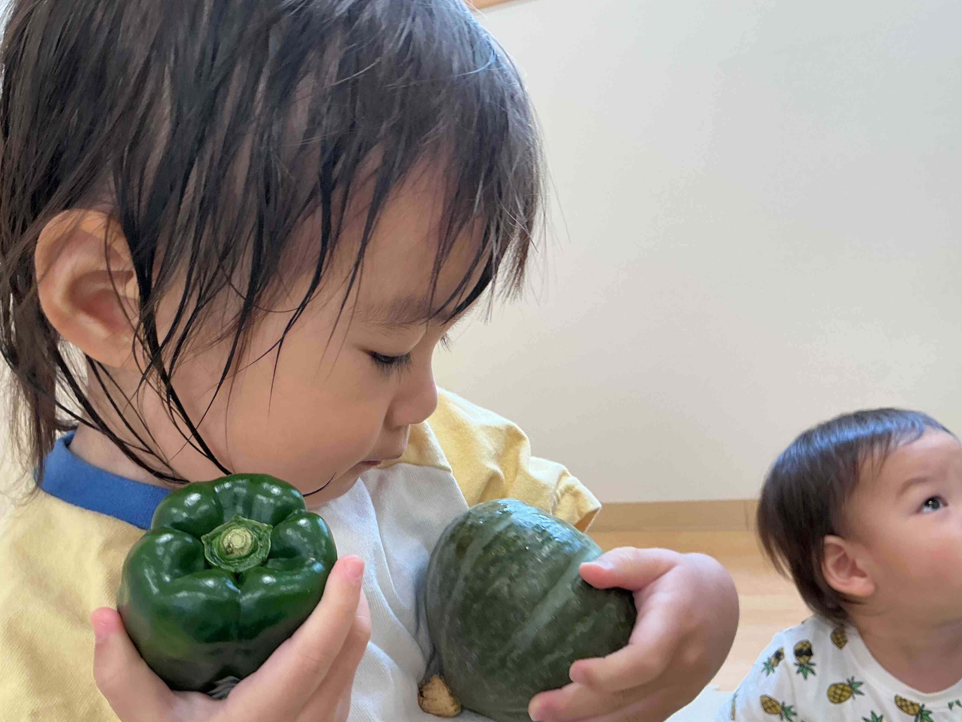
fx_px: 917
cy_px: 405
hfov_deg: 55.4
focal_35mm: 33
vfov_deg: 42.9
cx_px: 480
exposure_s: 1/60
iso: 64
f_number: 1.8
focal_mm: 3
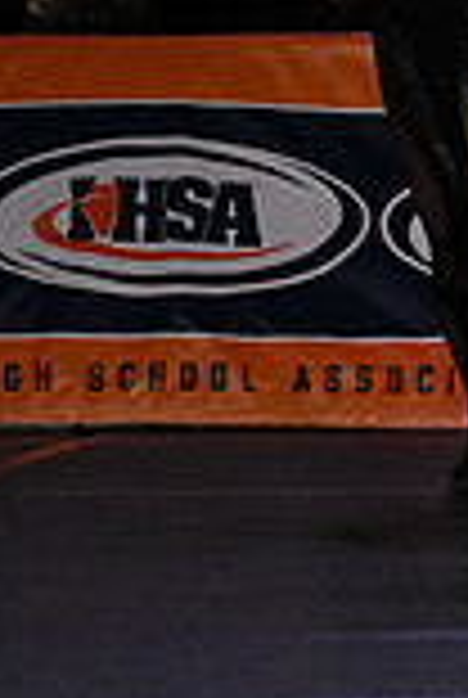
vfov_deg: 3.7
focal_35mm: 552
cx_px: 1184
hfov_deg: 2.5
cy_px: 0
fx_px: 10715
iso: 6400
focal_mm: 99
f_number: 4
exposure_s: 1/1000
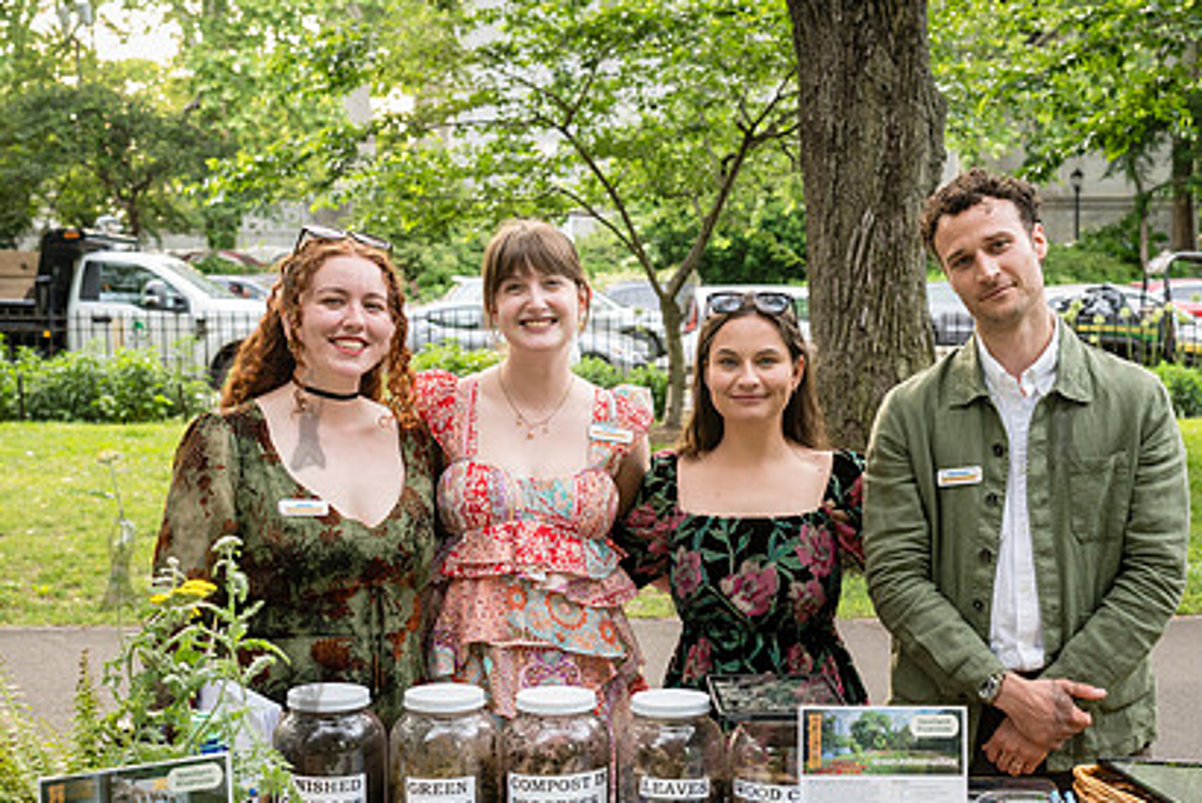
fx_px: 1838
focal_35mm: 55
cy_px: 508
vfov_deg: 24.6
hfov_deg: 36.0
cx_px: 753
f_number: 4
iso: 800
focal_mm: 35
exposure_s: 1/125
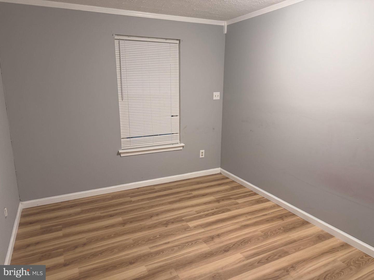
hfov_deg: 71.6
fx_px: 259
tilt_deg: -12.4
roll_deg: +0.2
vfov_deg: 56.8
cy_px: 140
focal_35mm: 24
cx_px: 187
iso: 250
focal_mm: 6.76
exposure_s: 1/60
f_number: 1.78
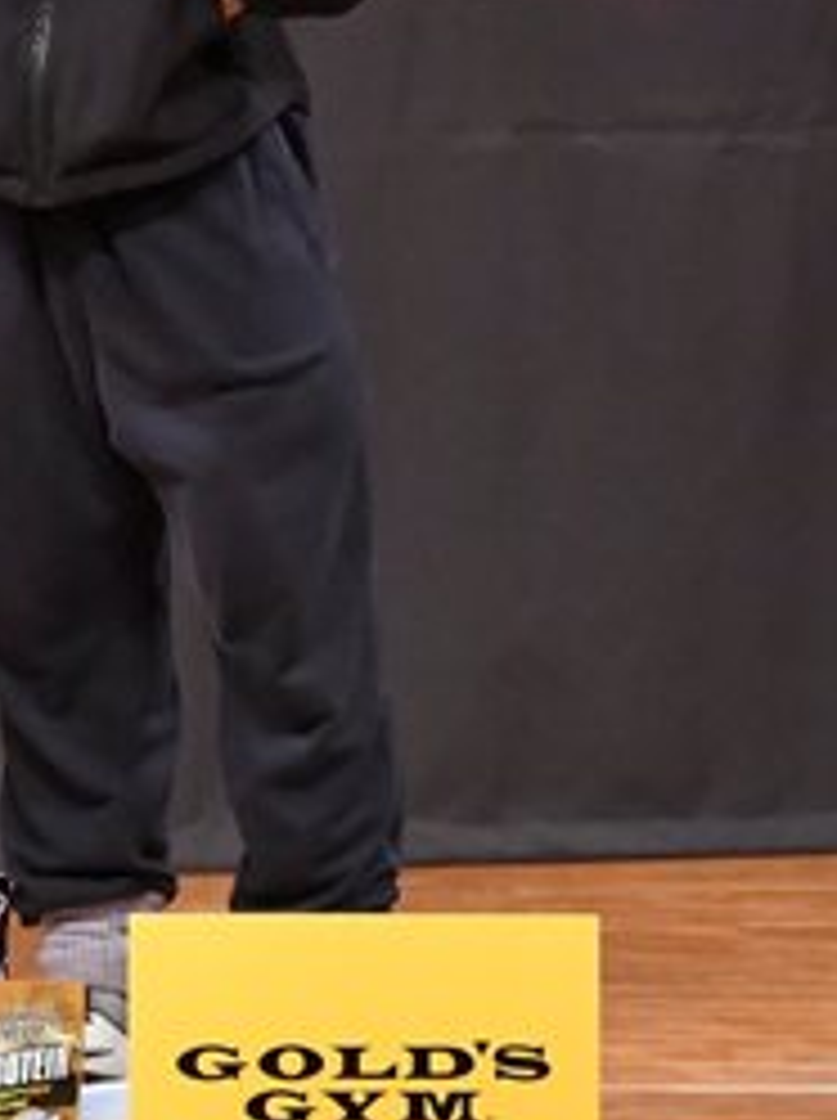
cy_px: 198
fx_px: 24695
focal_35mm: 764
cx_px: 34
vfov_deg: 2.6
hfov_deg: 1.9
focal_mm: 170
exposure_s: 1/400
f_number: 5.6
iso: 8000
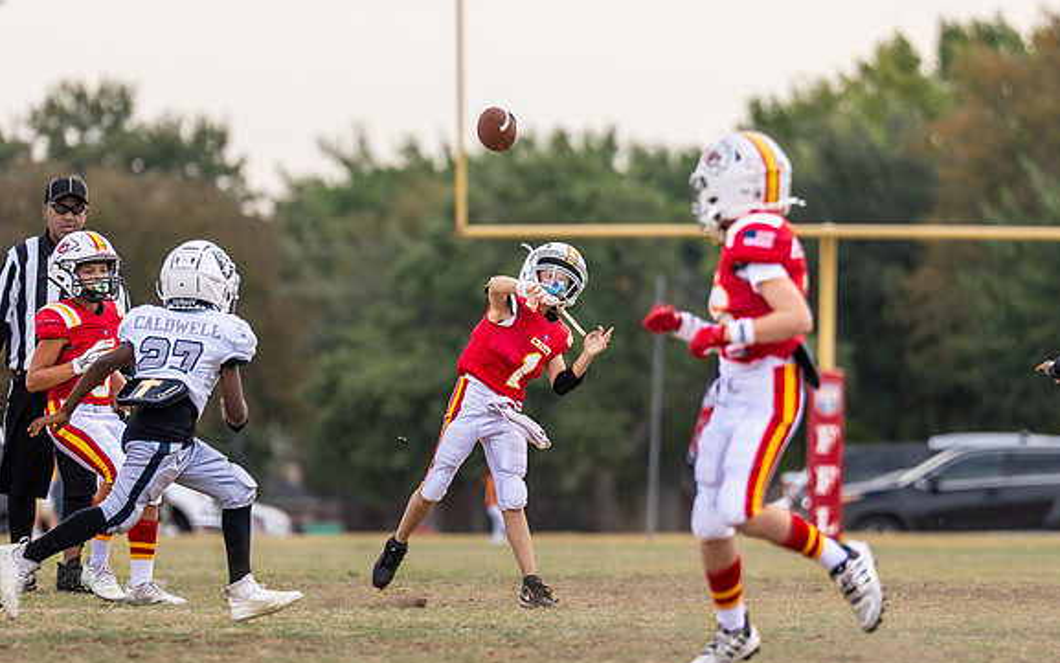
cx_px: 468
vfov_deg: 3.3
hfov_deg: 5.3
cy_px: 364
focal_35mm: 400
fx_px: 11559
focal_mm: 200
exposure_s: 1/1250
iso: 160
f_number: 2.8
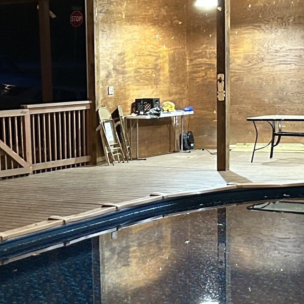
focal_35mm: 90
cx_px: 86
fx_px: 894
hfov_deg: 19.2
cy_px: 188
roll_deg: +1.7
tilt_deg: -8.6
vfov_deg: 19.3
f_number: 1.5
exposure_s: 1/30
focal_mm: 5.7
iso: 1000
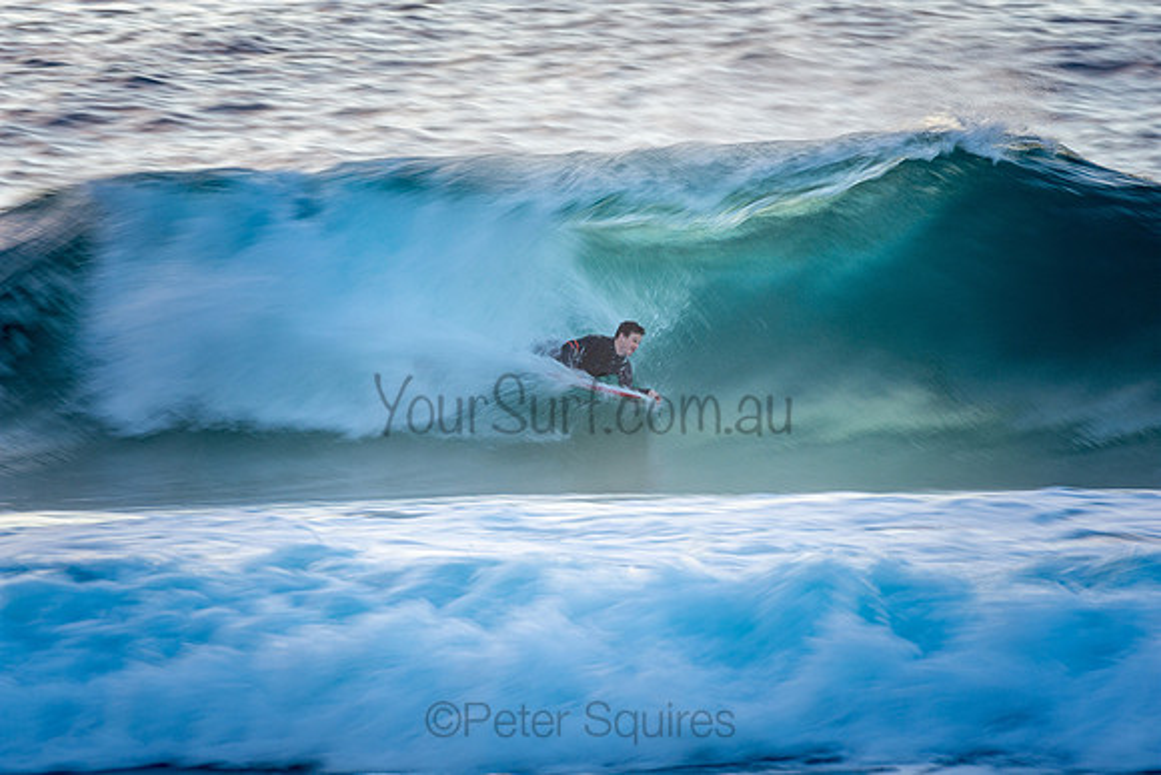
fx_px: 21773
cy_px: 388
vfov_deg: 2.0
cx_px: 580
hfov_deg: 3.1
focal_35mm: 675
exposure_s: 1/25
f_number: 10
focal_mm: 450
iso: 100
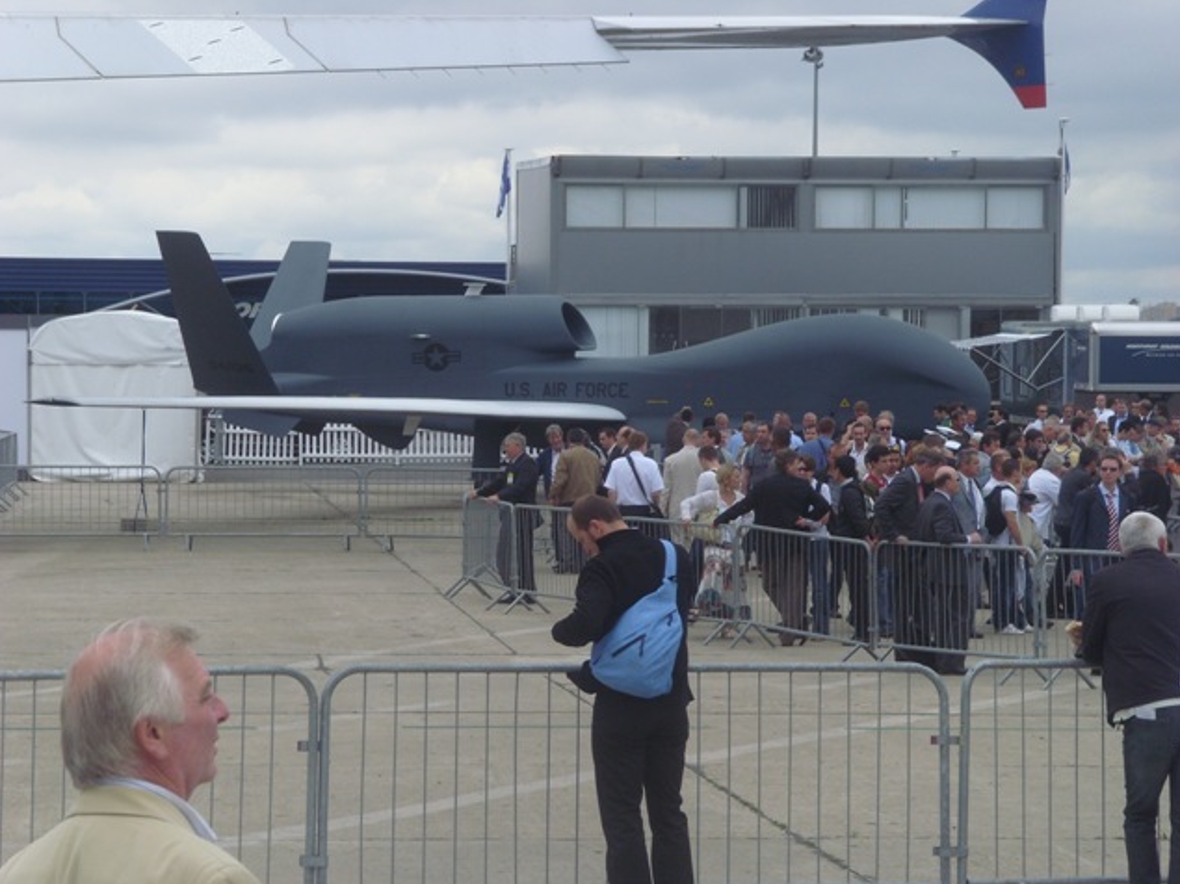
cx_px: 589
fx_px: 4124
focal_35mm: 121
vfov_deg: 12.2
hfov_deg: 16.3
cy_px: 440
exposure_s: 1/500
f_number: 4.6
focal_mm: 20
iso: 80
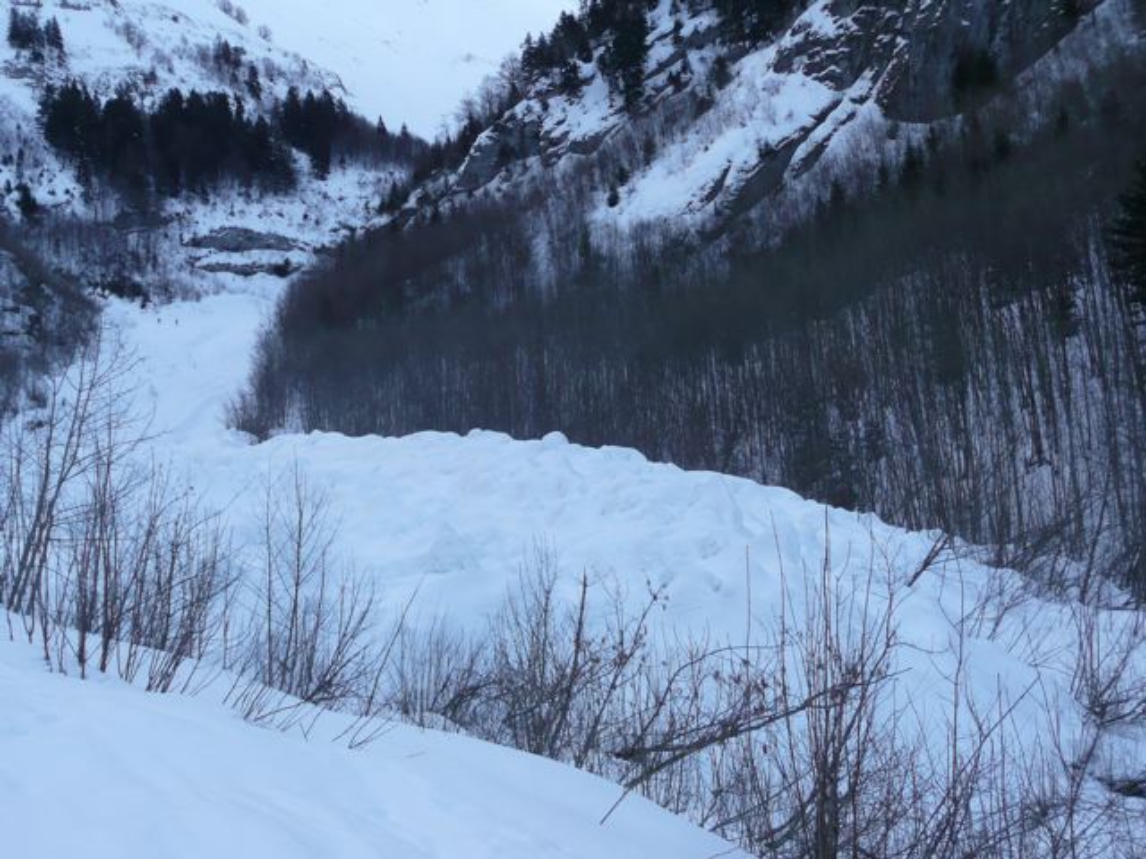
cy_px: 430
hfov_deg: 39.7
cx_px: 573
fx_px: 1589
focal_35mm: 48
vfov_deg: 30.3
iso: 100
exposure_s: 1/250
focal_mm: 7.8
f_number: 4.2
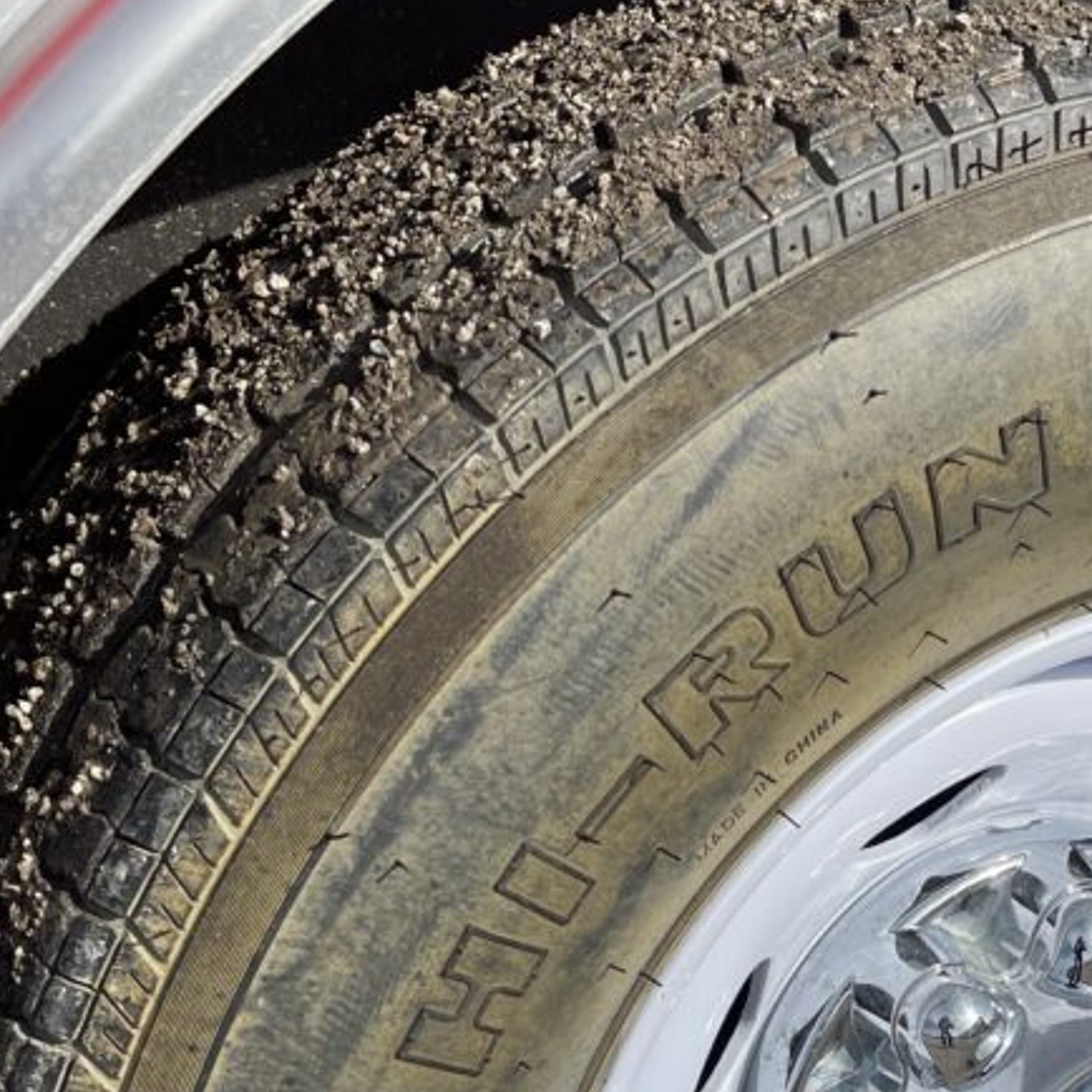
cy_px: 871
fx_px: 2213
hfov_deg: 27.0
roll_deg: +3.2
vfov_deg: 27.2
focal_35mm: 62
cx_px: 913
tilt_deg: -32.1
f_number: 1.6
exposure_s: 1/4049
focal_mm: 5.1
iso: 32
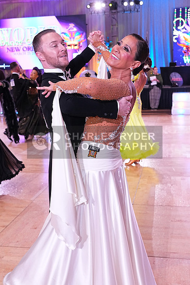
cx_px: 95
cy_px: 142
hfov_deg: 29.9
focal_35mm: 45
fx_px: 356
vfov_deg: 43.6
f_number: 4.5
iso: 2500
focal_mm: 30
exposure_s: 1/320
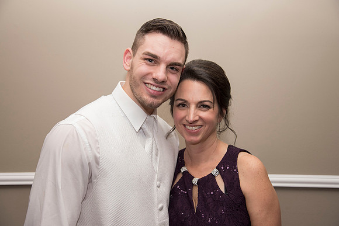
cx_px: 170
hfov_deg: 42.7
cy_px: 113
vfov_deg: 29.3
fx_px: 433
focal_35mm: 46
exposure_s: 1/200
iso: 2000
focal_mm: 46
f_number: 5
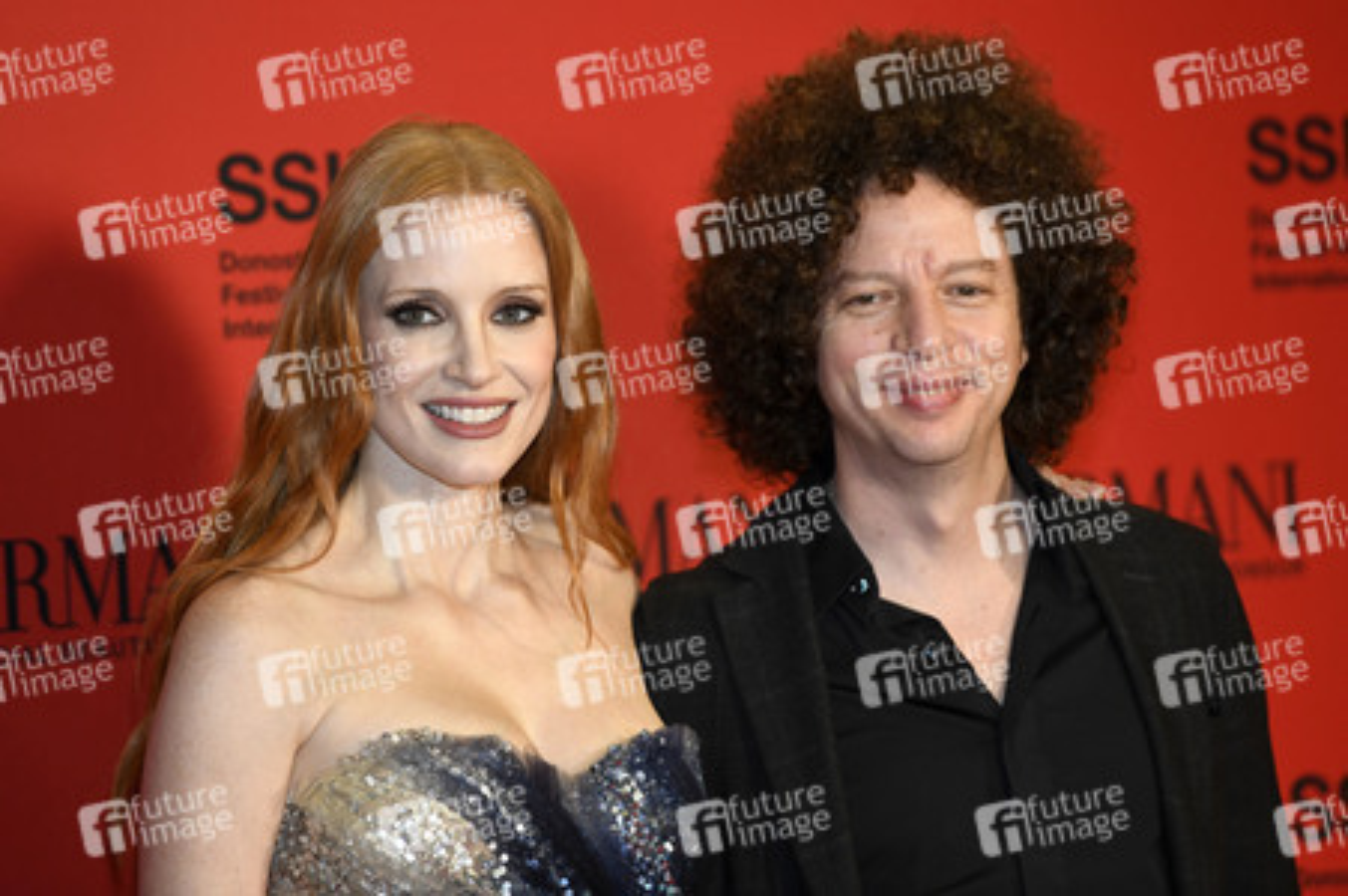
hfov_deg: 10.3
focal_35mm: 200
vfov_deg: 6.9
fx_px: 7483
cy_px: 448
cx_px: 674
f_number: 4
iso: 1600
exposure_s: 1/400
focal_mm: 200
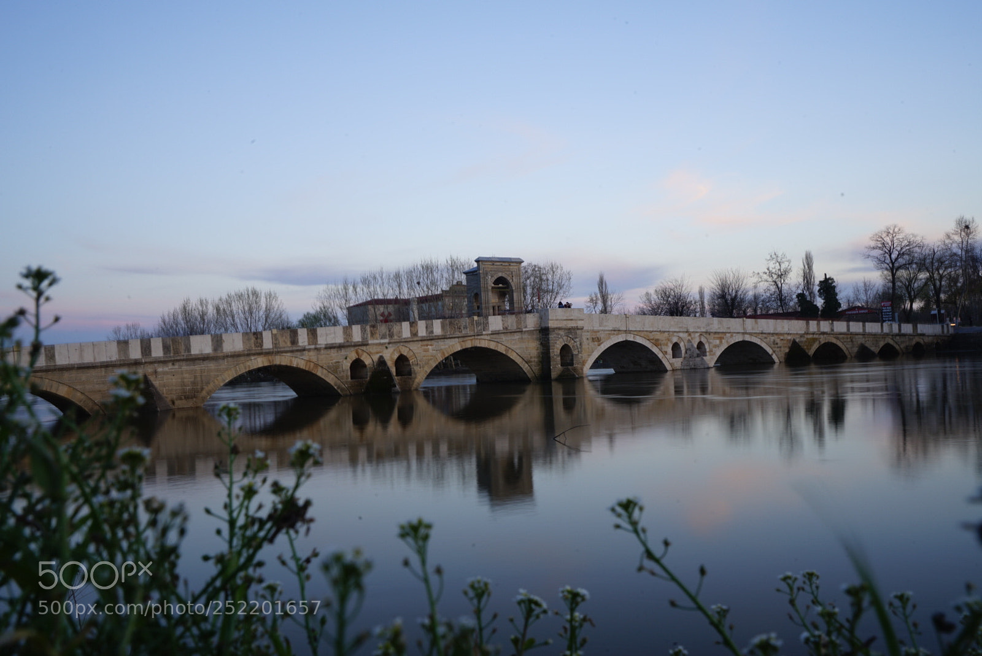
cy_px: 328
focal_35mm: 33
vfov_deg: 40.0
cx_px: 491
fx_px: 901
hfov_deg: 57.2
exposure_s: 2.5
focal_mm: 33
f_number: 22
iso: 64
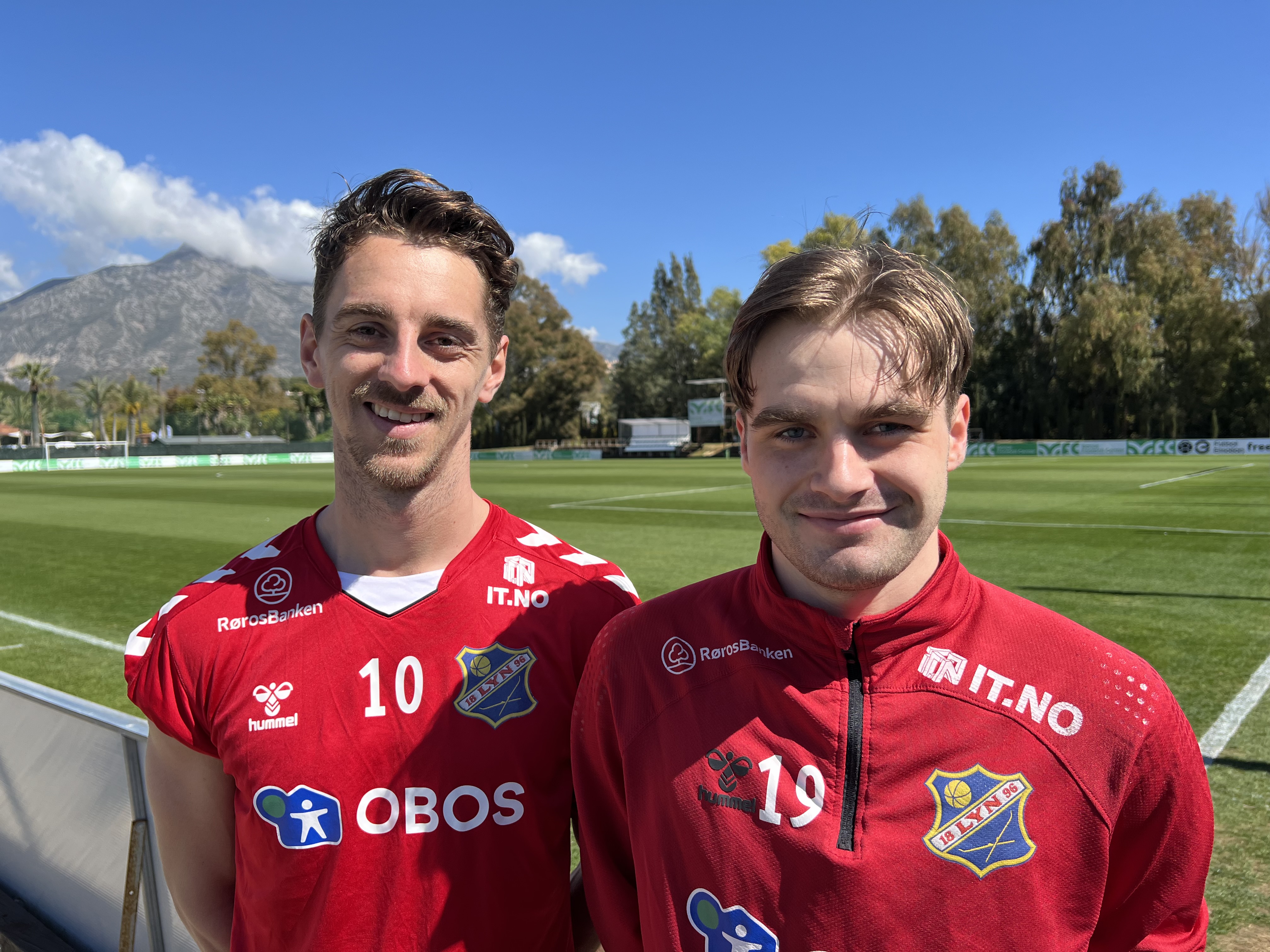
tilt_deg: -2.5
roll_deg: +2.0
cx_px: 635
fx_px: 954
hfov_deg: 67.3
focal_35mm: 26
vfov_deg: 53.1
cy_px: 476
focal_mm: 5.7
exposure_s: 1/2915
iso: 50
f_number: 1.5
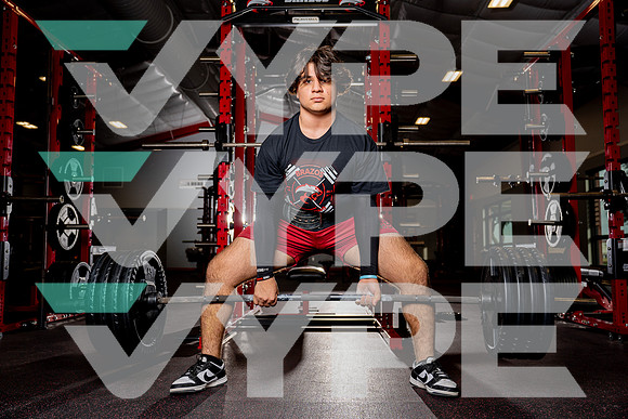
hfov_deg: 58.7
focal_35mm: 32
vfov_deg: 41.1
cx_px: 314
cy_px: 210
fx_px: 558
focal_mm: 32
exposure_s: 1/250
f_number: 4
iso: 100
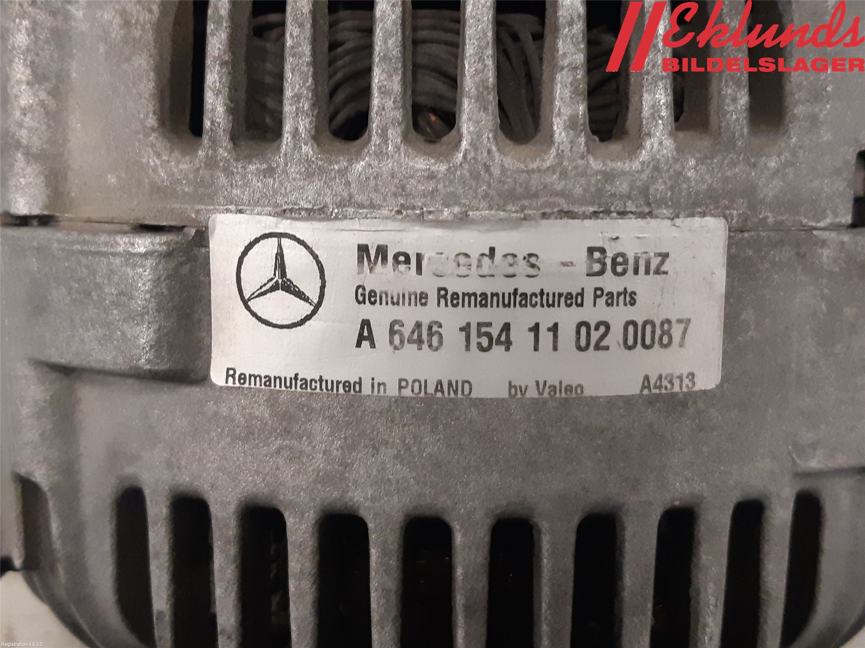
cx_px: 432
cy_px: 324
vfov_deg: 53.1
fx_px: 650
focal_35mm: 26
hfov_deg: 67.3
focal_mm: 3.93
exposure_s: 1/50
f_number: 1.7
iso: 320
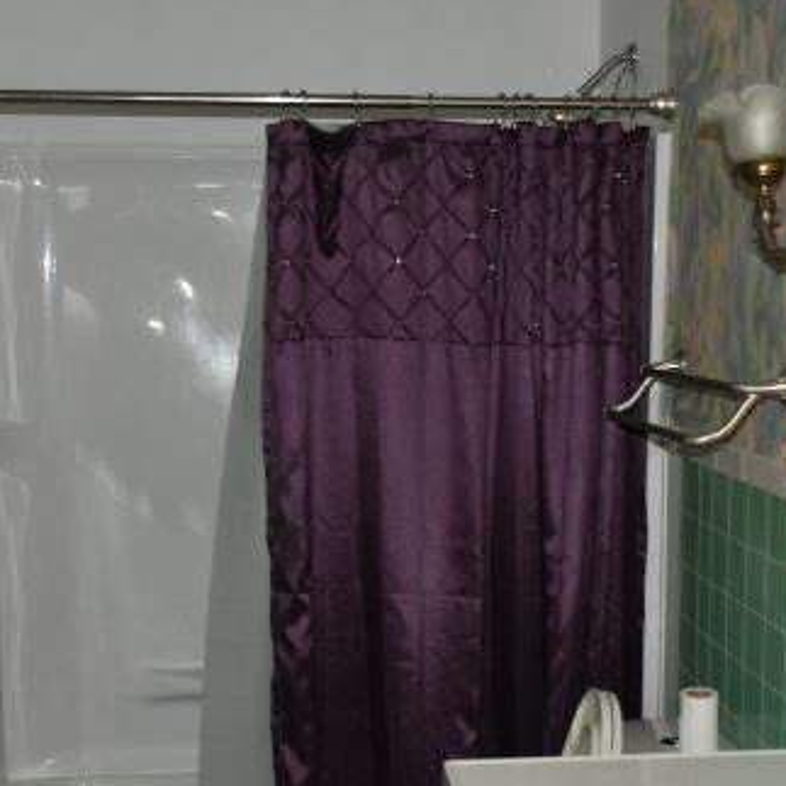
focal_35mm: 59
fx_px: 1516
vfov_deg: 28.9
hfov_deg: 29.0
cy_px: 521
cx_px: 440
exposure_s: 1/60
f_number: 3.5
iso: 250
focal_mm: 20
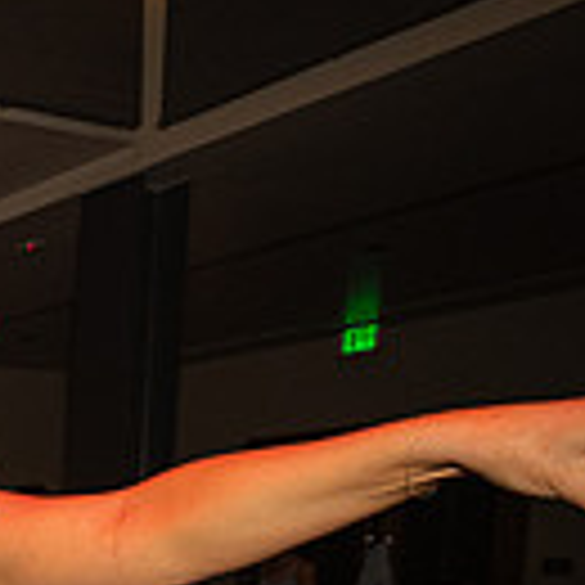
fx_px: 1071
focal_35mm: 56
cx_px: -491
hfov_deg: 20.5
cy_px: 716
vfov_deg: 26.8
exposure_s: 1/160
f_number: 4
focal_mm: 14
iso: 3200
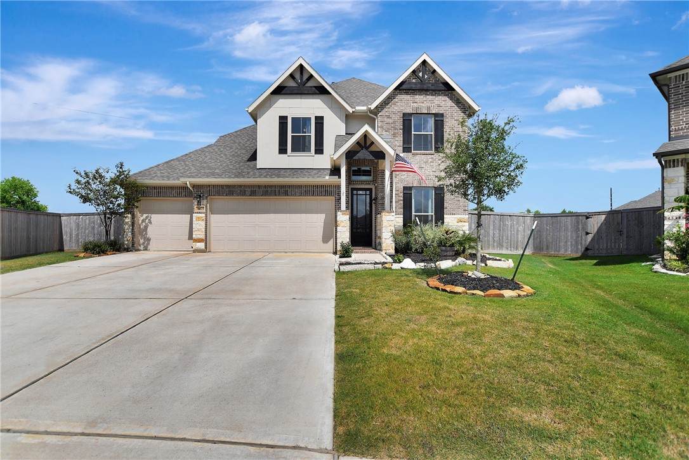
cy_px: 230
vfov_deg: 70.4
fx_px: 325
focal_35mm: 17
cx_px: 344
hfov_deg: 93.3
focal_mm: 11.5
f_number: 4
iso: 100
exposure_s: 1/800
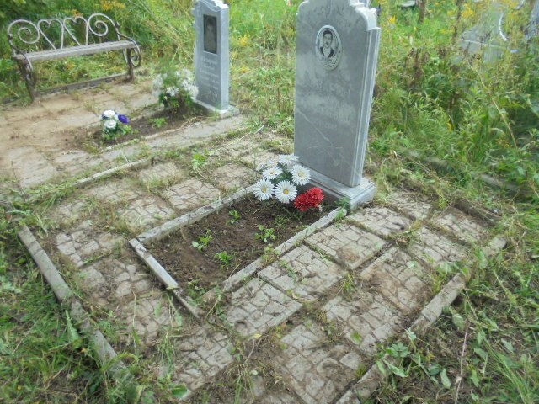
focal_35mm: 26
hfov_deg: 67.3
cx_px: 270
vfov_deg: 53.1
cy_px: 202
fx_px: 405
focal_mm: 4.6
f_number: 3.5
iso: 100
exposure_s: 1/250
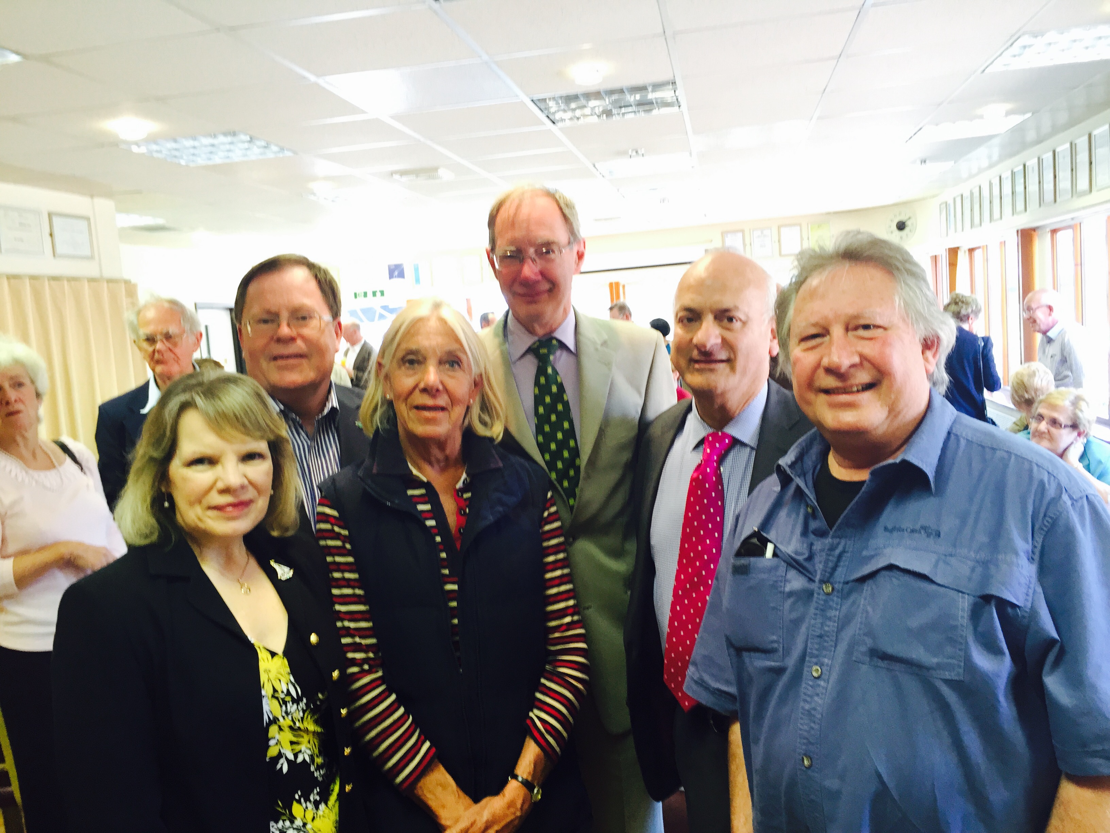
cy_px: 416
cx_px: 555
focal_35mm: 29
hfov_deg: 61.7
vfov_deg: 48.2
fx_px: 930
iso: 125
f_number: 2.2
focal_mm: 4.15
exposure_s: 1/33
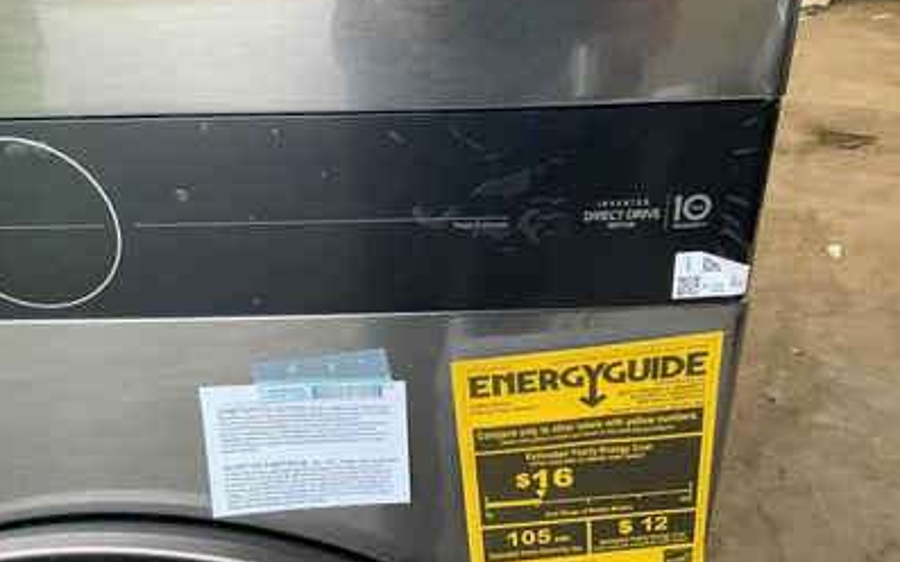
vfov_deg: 40.6
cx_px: 449
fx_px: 760
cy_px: 270
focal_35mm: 31
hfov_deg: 61.2
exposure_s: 1/60
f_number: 1.8
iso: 200
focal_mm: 3
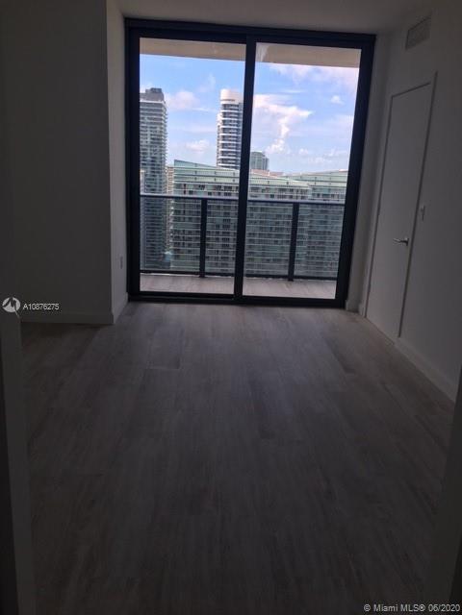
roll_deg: -3.3
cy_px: 308
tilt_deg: -13.5
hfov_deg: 48.2
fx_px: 516
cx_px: 231
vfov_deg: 61.7
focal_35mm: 29
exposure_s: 1/273
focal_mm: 4.15
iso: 25
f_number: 2.2
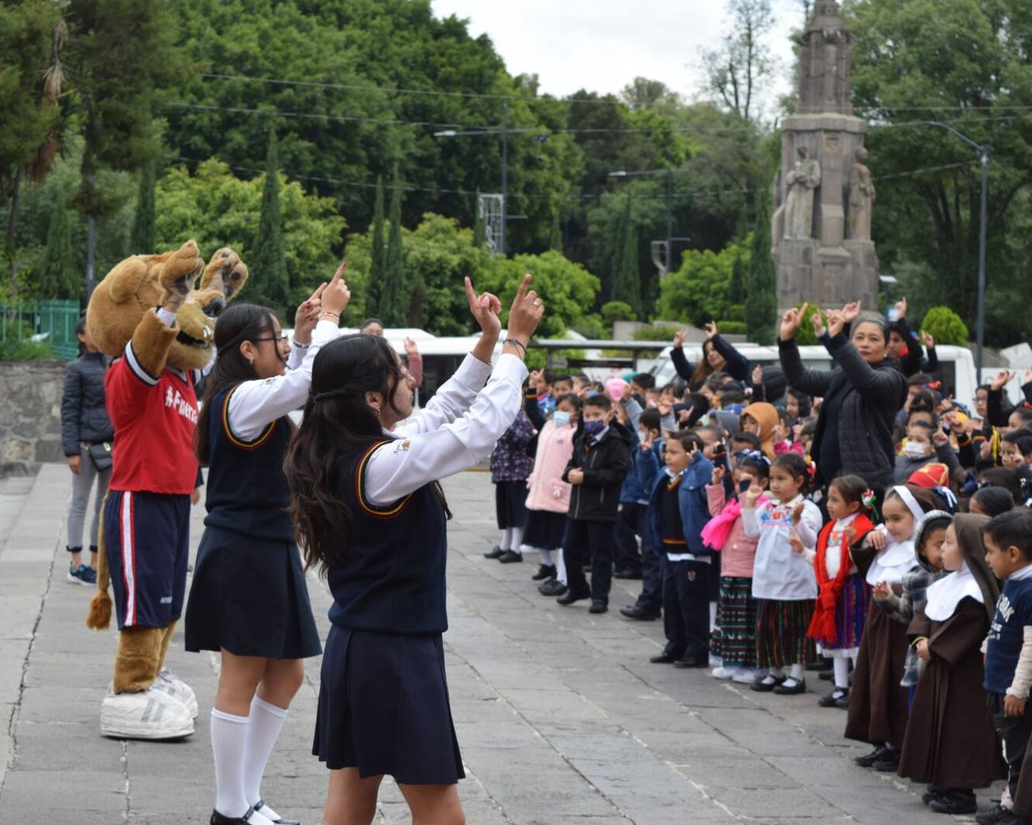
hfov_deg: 20.5
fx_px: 2858
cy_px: 412
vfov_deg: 16.4
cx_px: 441
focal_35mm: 94
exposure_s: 1/250
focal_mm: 55
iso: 250
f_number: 8
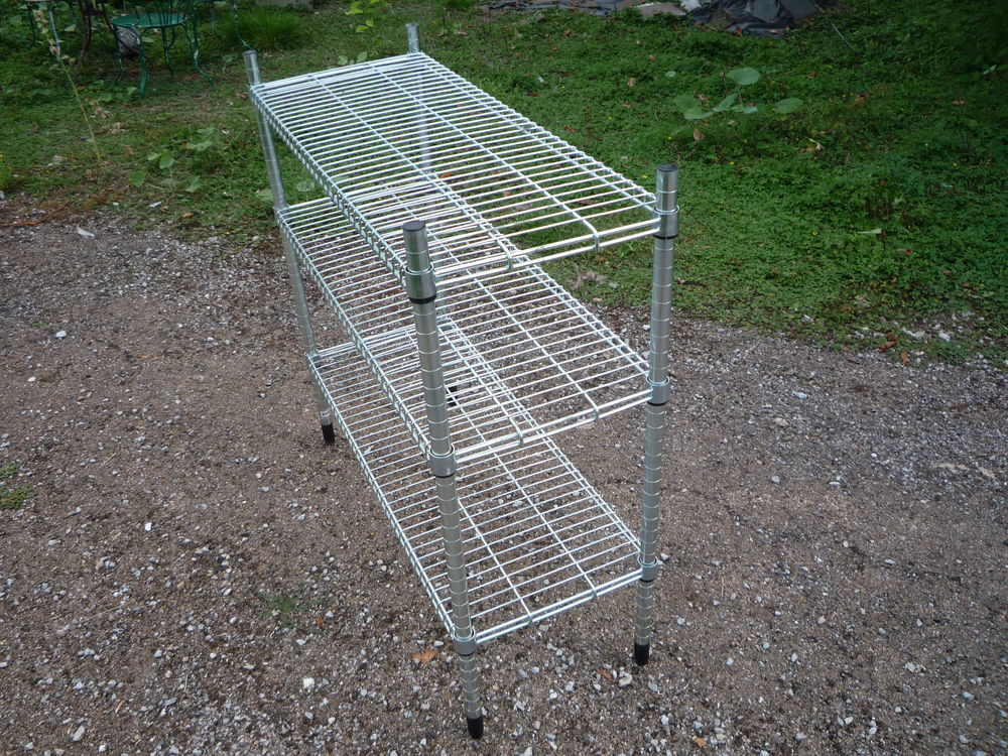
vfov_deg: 46.8
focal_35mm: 30
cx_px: 504
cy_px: 378
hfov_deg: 60.0
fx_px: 874
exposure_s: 1/80
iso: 100
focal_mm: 5.2
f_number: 3.3
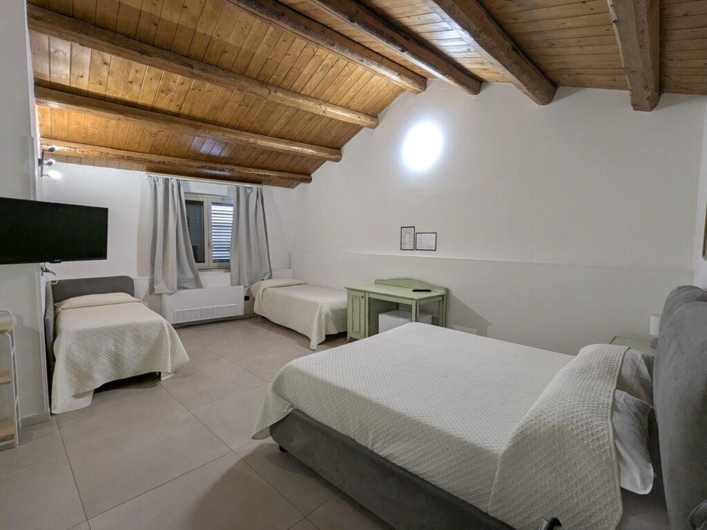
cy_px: 265
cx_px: 354
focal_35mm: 16
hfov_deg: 94.5
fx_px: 327
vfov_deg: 78.1
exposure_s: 1/25
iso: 76
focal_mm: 2.35
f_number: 2.2
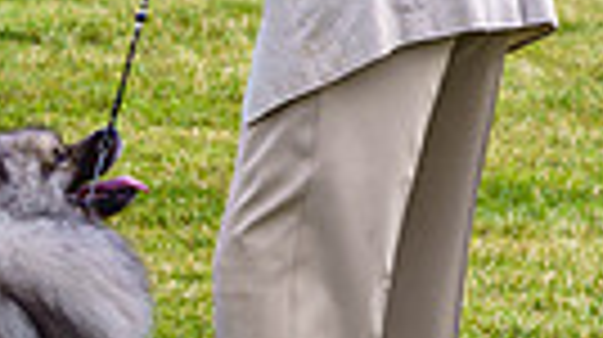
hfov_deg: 6.6
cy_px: -88
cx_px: 1125
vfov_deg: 3.8
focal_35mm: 318
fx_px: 5078
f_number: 4
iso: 200
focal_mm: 70
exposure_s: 1/500
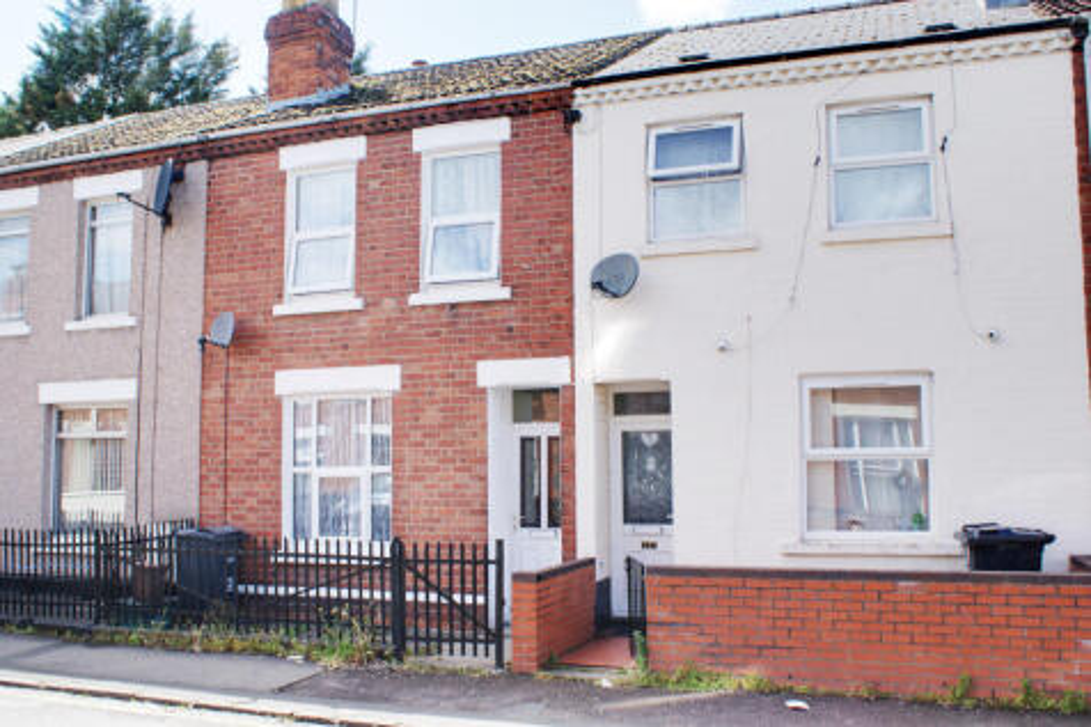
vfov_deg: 39.9
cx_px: 546
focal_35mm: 33
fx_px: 1000
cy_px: 364
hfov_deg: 57.2
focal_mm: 22
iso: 100
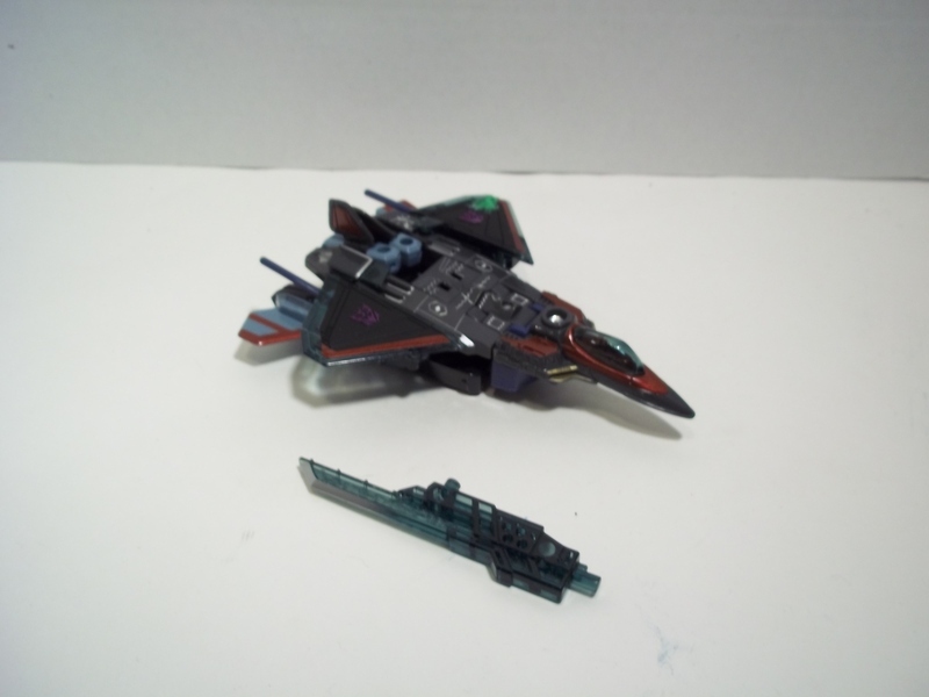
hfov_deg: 51.4
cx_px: 464
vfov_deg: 39.7
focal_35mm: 36
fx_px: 966
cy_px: 348
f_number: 3.1
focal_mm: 6.5
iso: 80
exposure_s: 1/40
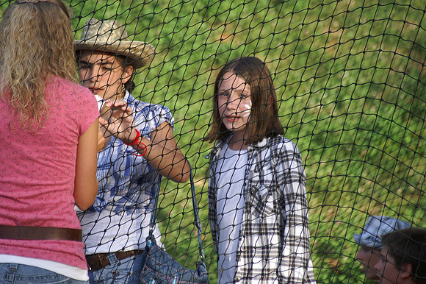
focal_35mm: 240
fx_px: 2838
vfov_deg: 5.7
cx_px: 213
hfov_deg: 8.6
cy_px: 142
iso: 320
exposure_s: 1/500
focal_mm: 160
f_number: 4.5
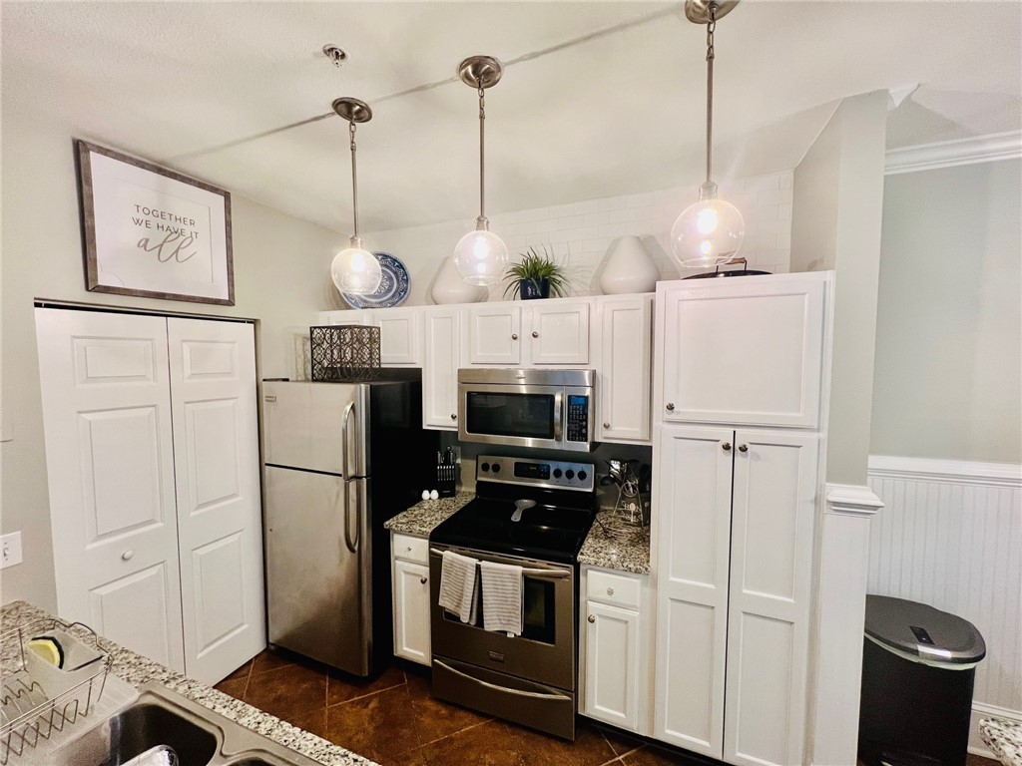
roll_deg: +0.2
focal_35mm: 13
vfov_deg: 89.9
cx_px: 511
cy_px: 383
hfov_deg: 106.2
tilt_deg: -4.4
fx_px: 384
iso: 160
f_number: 1.8
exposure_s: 1/60
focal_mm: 1.57
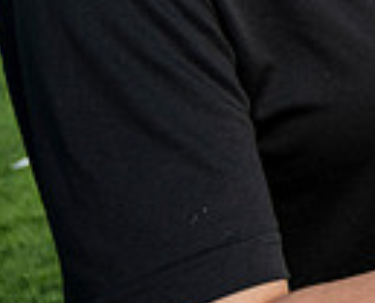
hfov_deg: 14.4
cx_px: 831
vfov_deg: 14.2
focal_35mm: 101
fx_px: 1124
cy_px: -165
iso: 80
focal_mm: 24
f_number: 4.5
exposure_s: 1/250
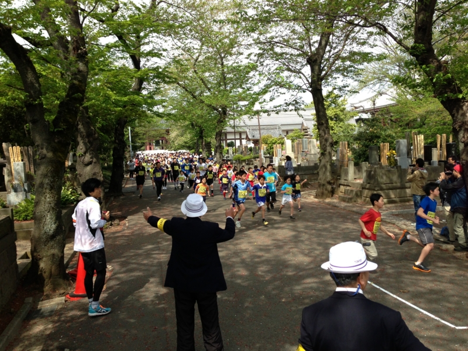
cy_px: 176
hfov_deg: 55.4
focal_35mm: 33
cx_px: 234
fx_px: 446
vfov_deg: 42.9
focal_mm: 4.13
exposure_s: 1/834
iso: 80
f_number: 2.4
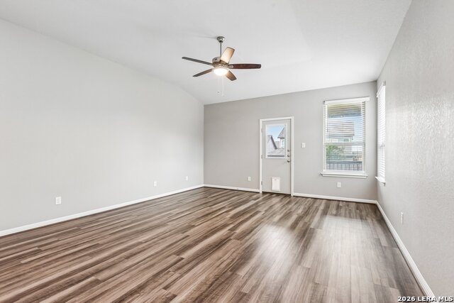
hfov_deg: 96.7
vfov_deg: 73.8
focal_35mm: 16
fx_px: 202
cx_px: 227
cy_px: 152
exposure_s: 1/15
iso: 1250
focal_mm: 16
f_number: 8
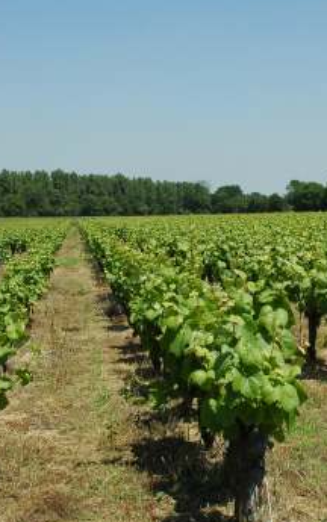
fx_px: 926
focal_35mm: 65
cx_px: 227
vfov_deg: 31.5
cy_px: 246
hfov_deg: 19.9
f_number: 11
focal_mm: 24
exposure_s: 1/350
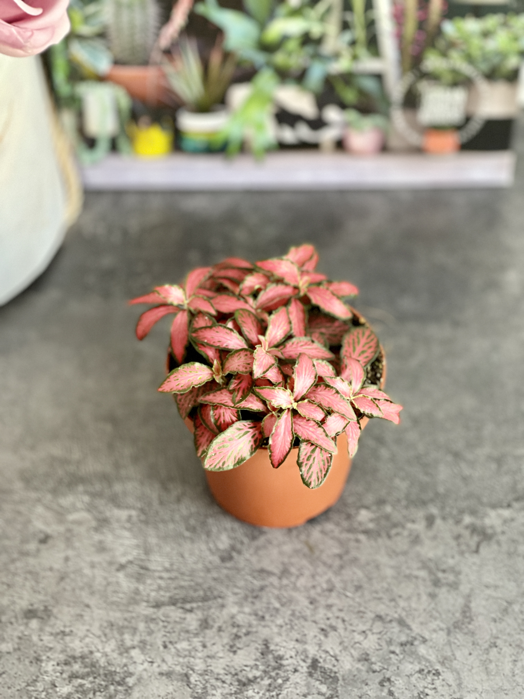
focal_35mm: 64
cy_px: 350
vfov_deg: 30.3
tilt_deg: -48.0
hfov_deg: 22.9
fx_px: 1292
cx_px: 262
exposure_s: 1/40
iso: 400
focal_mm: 7.5
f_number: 2.2
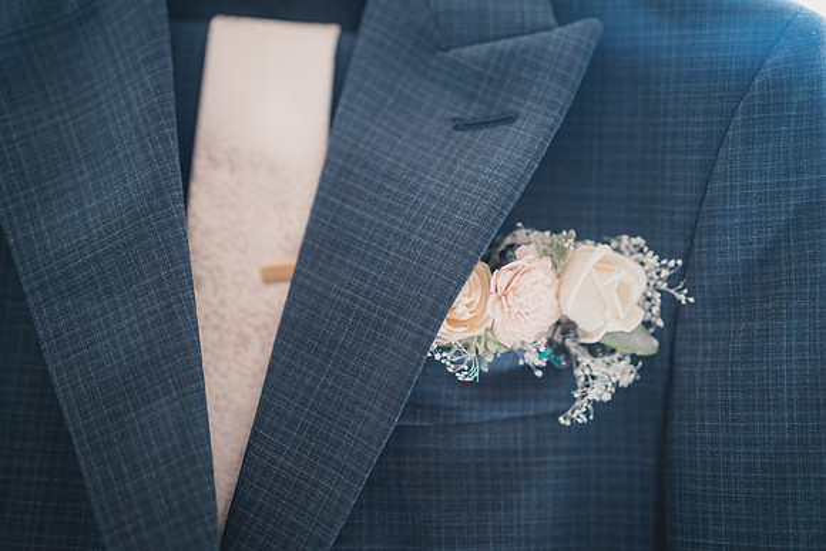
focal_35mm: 51
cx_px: 413
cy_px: 276
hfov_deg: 38.9
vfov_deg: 26.5
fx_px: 1169
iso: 1250
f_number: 1.4
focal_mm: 50
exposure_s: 1/320
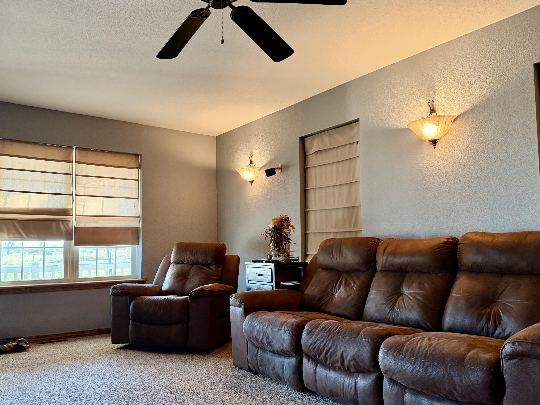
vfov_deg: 49.7
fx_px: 437
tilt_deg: +2.4
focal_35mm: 28
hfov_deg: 63.3
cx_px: 246
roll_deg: +1.1
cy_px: 221
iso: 400
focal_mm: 6.76
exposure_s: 1/60
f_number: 1.78
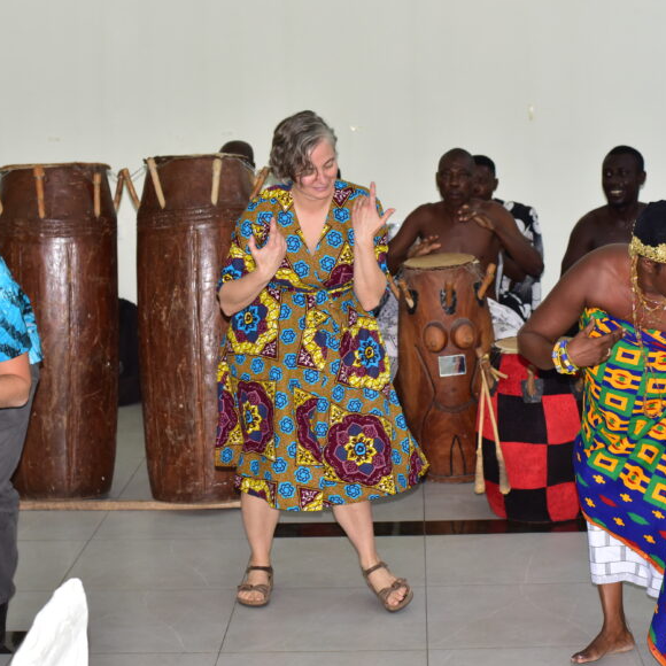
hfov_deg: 23.0
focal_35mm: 75
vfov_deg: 23.1
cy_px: 362
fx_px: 1633
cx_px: 395
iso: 1250
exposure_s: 1/60
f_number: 5.6
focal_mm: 50
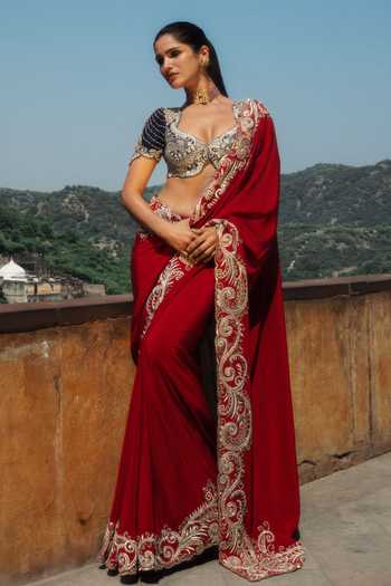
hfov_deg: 32.6
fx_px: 668
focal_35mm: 41
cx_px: 196
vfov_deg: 47.4
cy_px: 293
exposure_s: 1/160
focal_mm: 41
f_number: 18
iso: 160
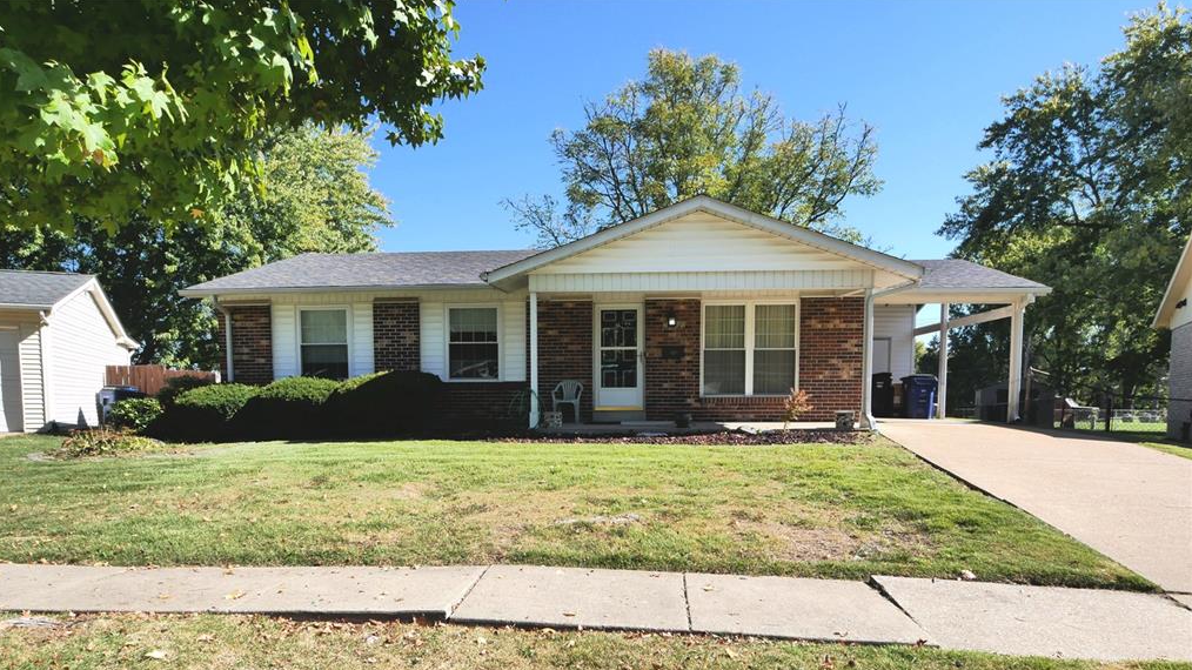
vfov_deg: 50.5
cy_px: 448
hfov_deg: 81.2
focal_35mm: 22
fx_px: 695
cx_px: 592
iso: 800
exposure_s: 1/400
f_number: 9
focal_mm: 10
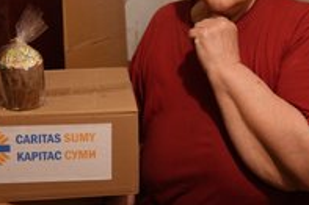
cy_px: 29
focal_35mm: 61
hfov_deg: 32.9
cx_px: 144
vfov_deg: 21.8
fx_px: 523
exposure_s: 1/20
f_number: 2.8
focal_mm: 30
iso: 1600
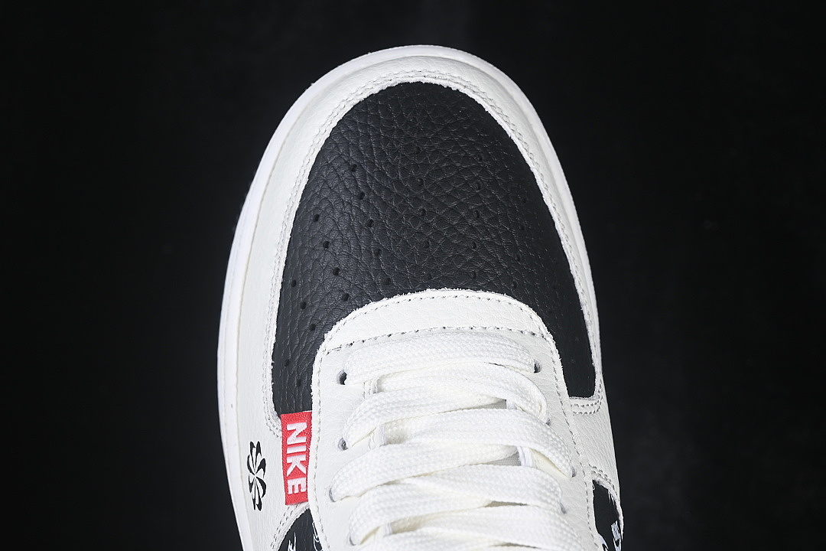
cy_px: 276
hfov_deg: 27.0
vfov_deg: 18.2
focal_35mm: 75
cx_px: 413
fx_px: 1721
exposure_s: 1/80
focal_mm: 50
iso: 160
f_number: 7.1
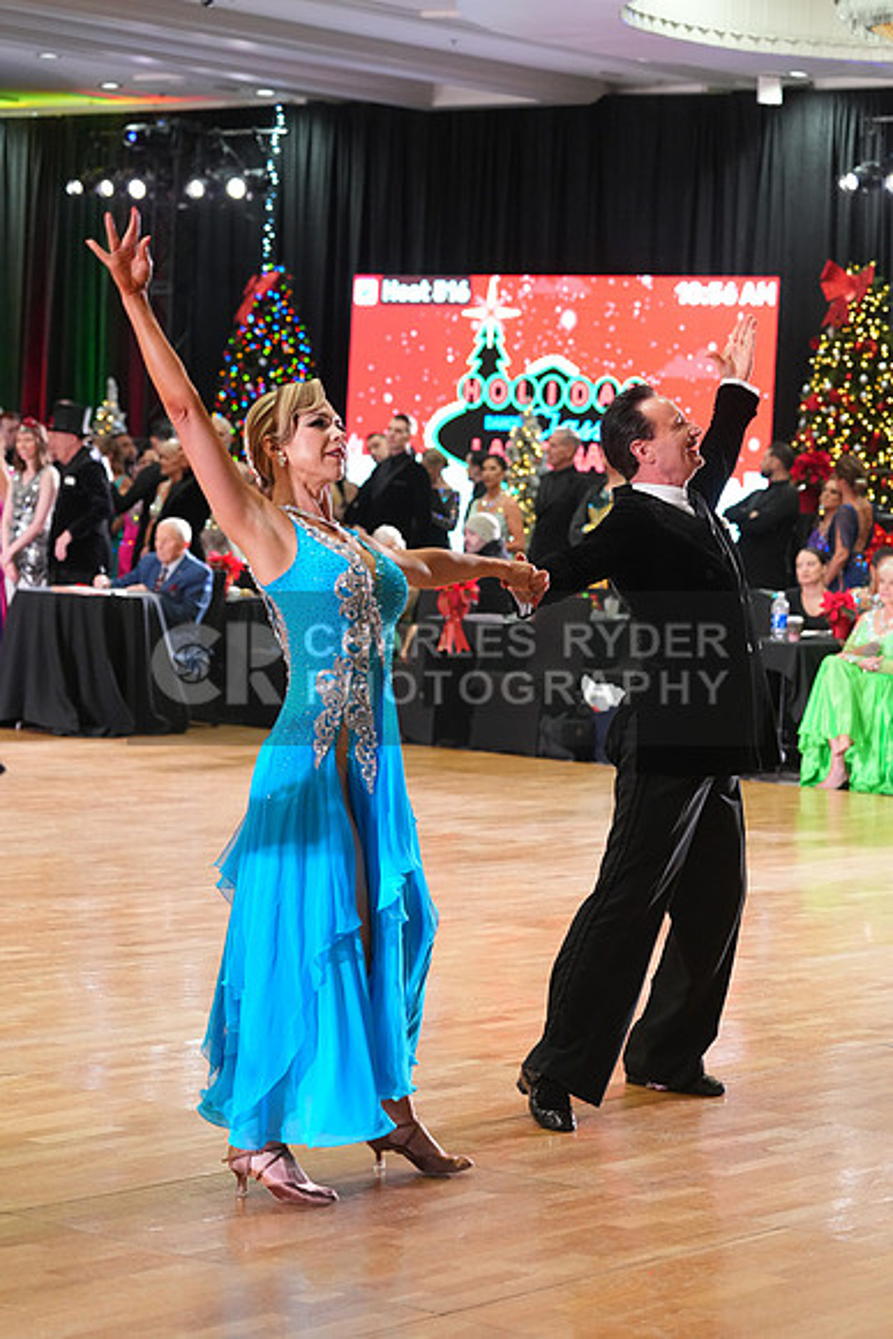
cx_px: 446
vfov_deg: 22.6
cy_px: 670
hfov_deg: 15.2
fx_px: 3346
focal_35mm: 90
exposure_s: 1/200
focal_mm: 90
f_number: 4.5
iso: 4000
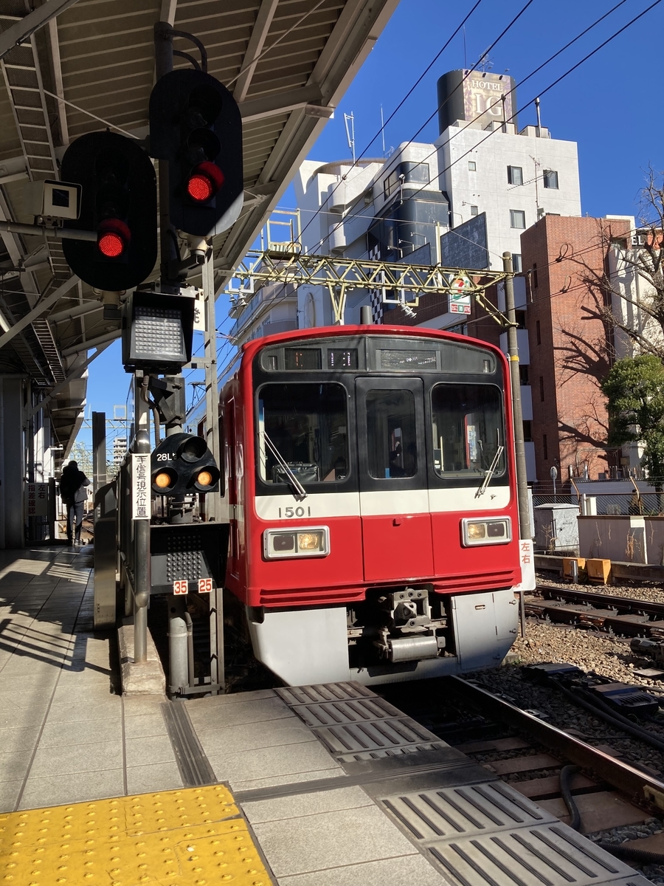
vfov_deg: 63.4
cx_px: 332
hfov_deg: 49.7
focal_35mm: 28
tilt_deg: +4.8
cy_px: 443
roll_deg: +2.5
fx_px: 716
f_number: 1.8
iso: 20
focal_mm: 3.99
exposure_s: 1/1215
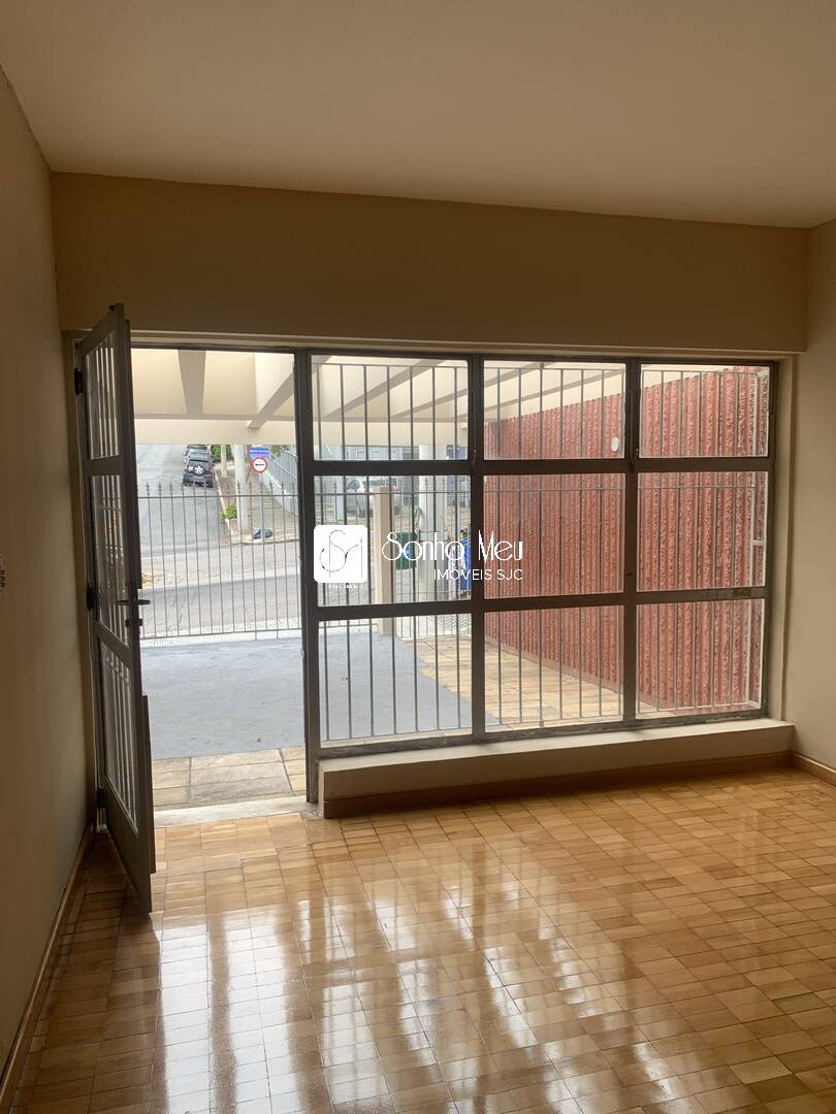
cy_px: 557
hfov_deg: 53.1
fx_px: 837
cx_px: 418
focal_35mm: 26
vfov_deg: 67.3
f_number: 1.8
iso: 25
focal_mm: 4.25
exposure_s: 1/138
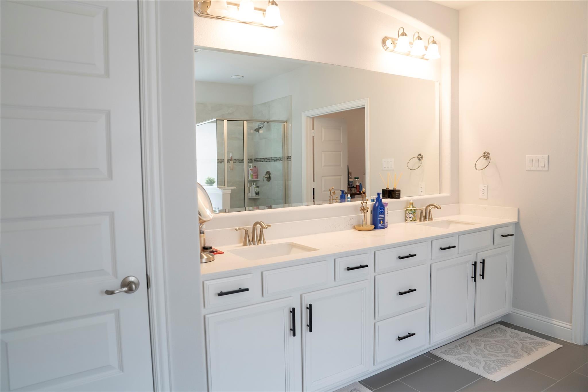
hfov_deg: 73.7
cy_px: 196
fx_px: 392
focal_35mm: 24
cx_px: 294
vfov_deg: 53.1
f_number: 4
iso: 1600
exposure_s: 1/320
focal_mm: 24
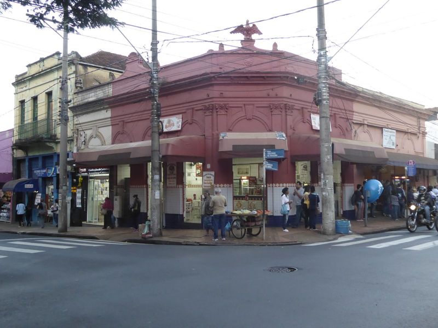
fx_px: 493
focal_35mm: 39
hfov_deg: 47.9
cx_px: 219
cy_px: 164
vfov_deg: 36.8
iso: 800
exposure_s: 1/60
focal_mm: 6.7
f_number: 3.7
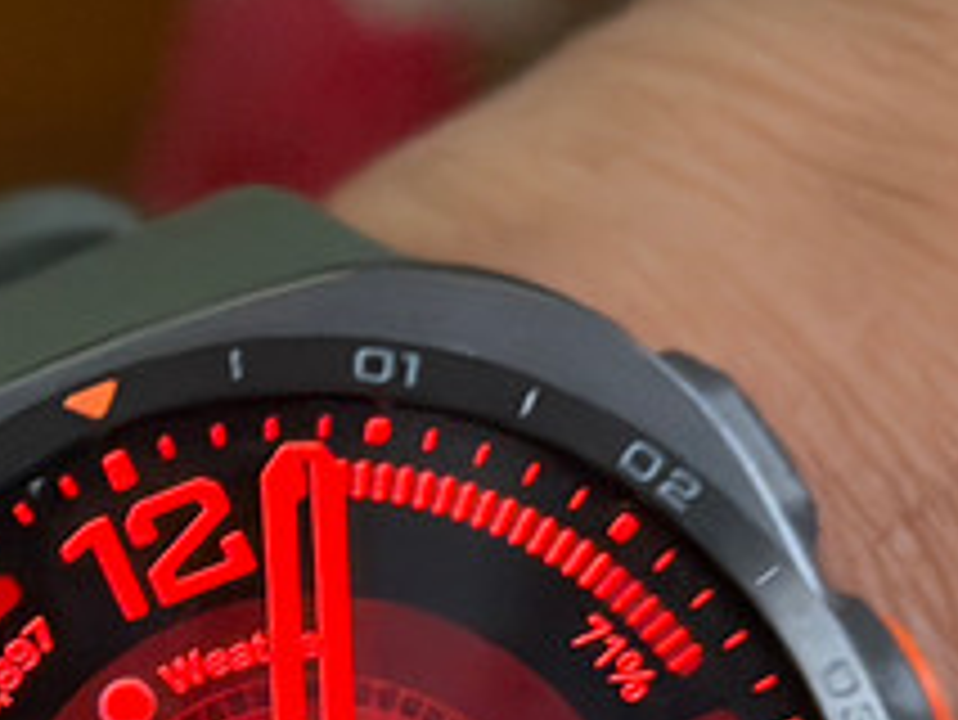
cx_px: 90
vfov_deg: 7.8
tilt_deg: -40.1
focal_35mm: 189
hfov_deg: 10.4
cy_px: 972
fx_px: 5234
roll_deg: +17.5
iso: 640
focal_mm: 6.76
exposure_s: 1/24
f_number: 1.78
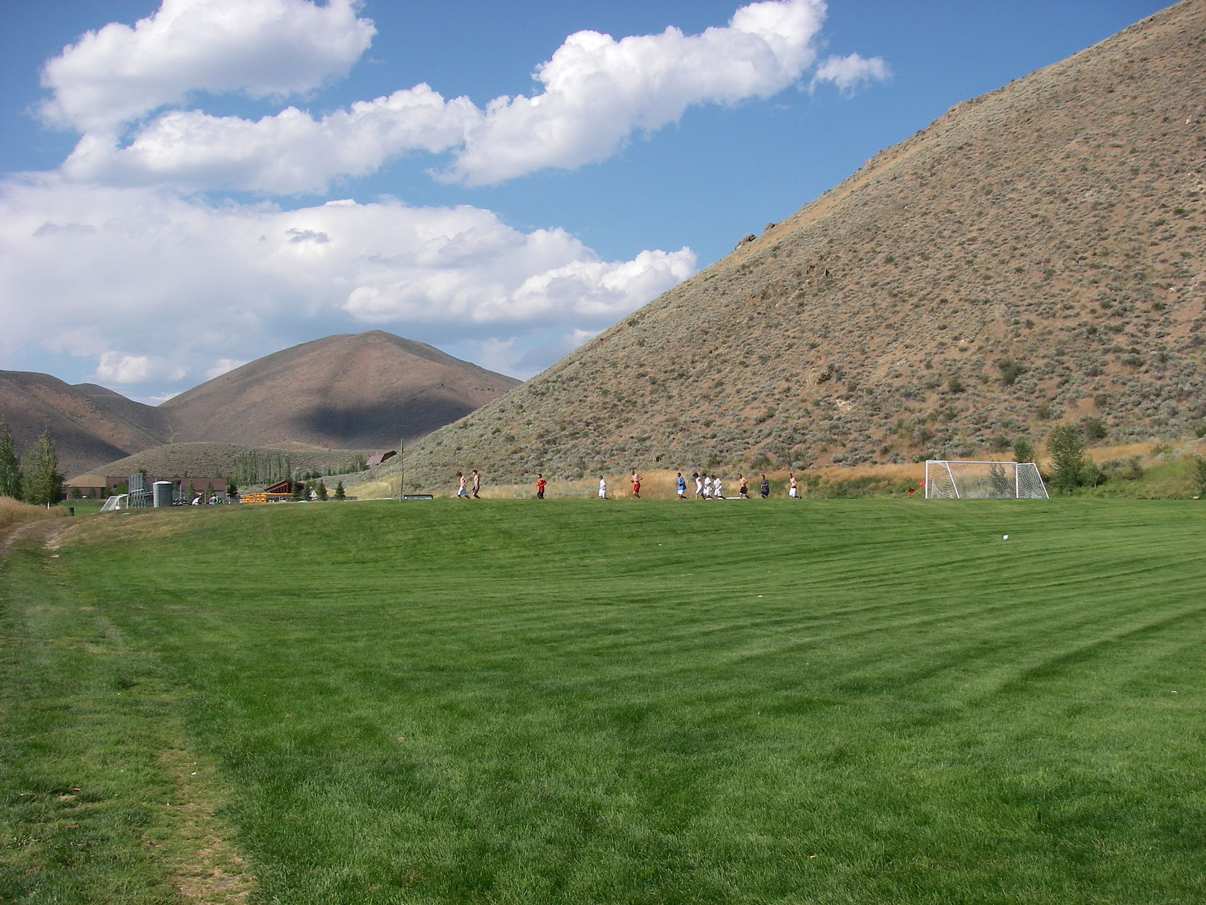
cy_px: 452
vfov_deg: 37.7
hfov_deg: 49.0
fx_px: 1324
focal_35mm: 38
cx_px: 603
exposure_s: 1/250
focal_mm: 6.3
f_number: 6.6
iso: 64
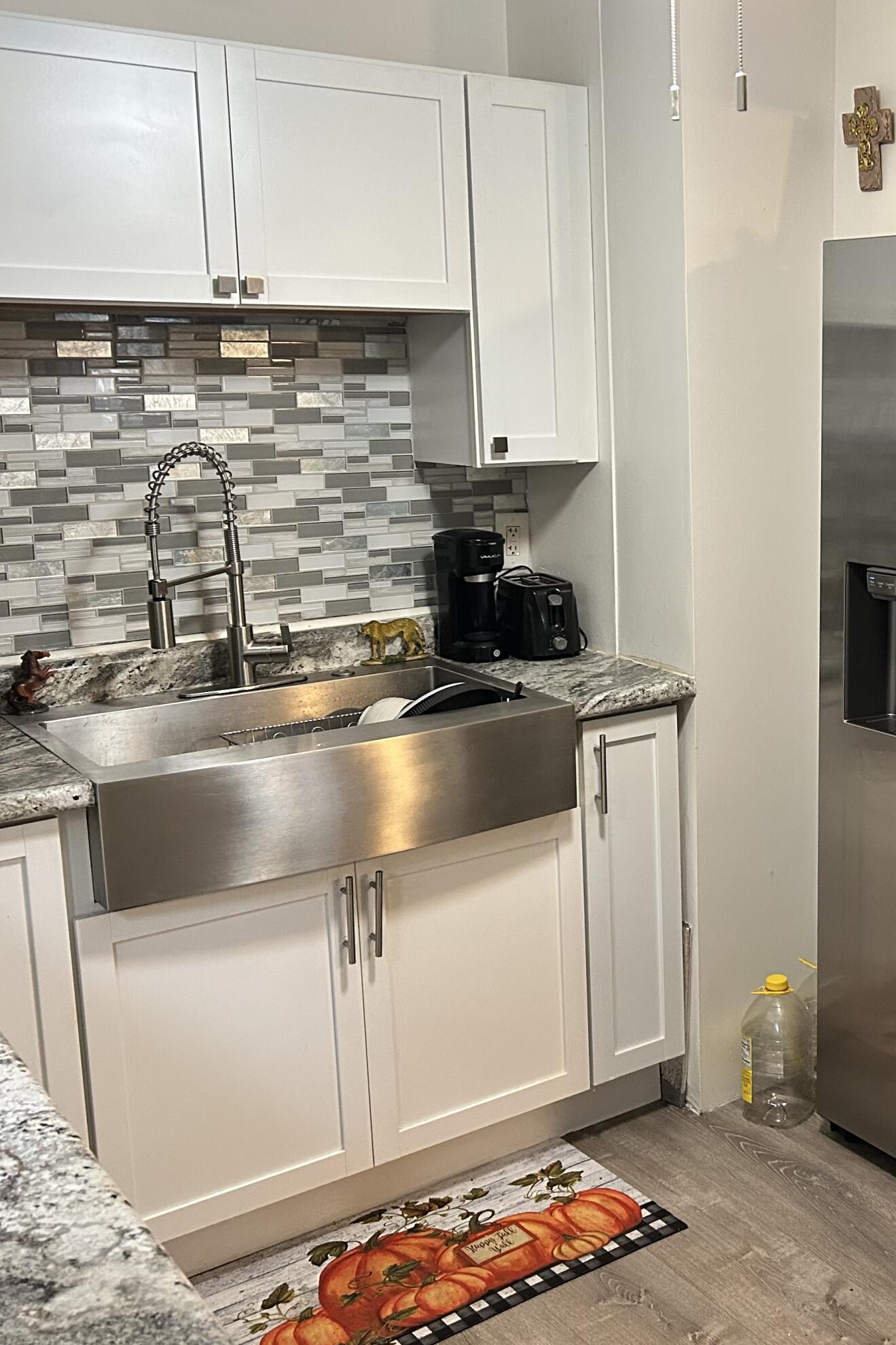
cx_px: 802
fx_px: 1531
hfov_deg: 31.2
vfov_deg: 47.4
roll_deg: +1.1
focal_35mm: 41
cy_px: 613
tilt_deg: -9.0
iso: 400
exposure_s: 1/60
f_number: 1.5
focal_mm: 5.7
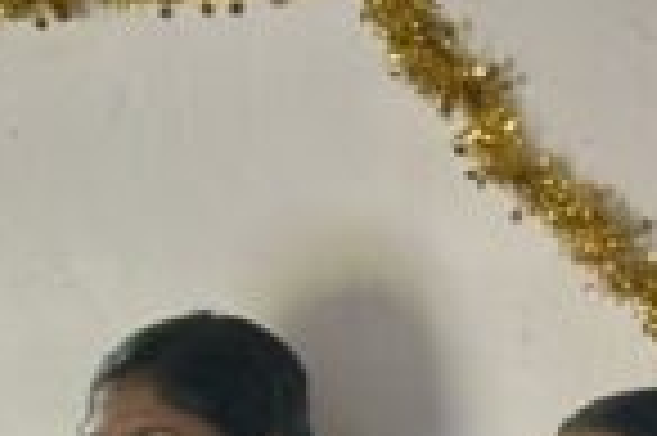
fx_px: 6399
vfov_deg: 3.9
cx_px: 1350
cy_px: 683
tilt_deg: -3.3
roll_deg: -0.7
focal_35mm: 351
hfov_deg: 5.7
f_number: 1.78
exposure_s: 1/50
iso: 80
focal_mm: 6.86
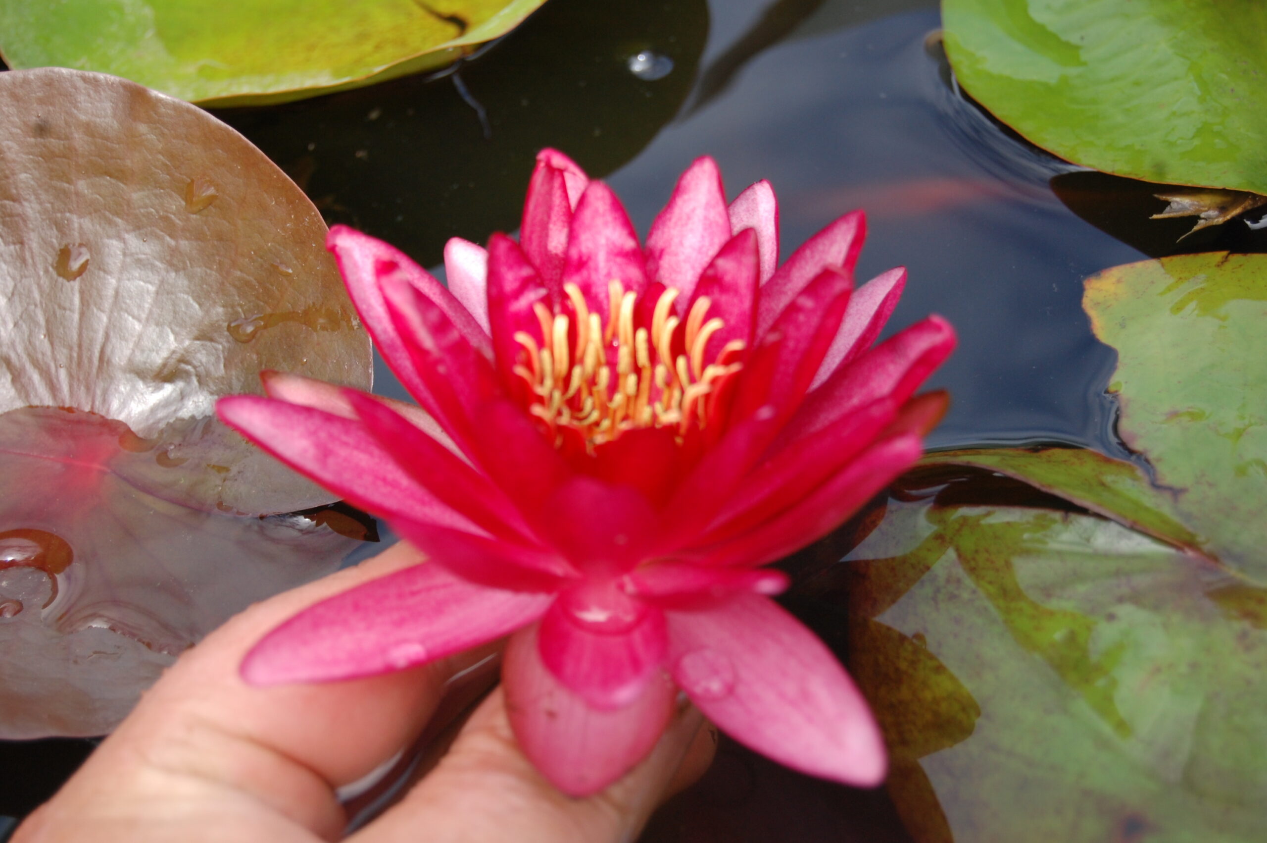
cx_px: 634
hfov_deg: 24.6
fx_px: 2901
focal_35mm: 82
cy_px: 422
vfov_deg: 16.5
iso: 400
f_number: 5.6
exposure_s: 1/320
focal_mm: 55
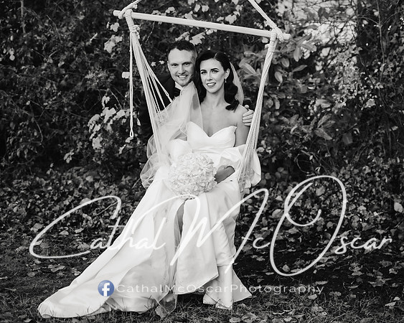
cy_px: 162
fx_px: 1373
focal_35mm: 115
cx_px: 242
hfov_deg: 16.7
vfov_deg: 13.4
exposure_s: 1/200
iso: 250
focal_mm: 102
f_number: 2.8
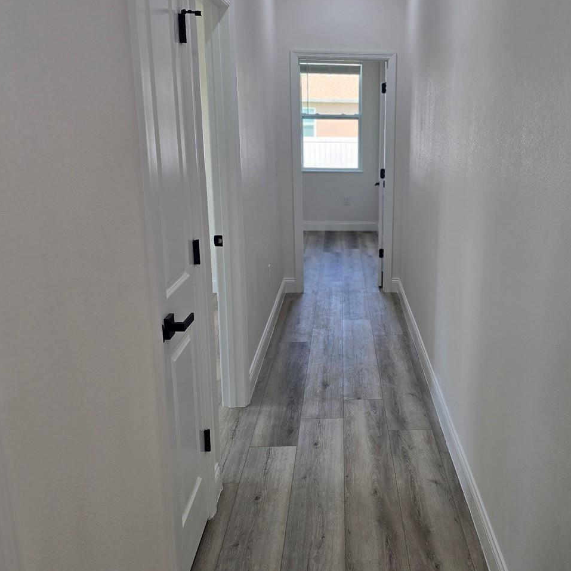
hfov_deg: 47.6
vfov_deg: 48.5
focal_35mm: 34
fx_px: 635
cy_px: 287
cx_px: 382
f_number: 1.7
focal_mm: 6.3
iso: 32
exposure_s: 1/120
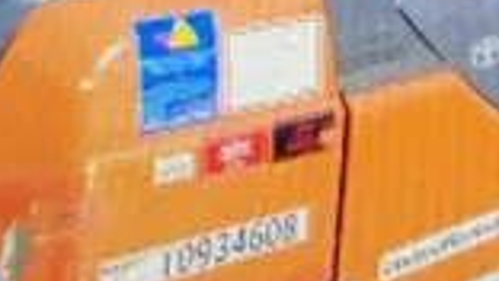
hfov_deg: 20.8
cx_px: 461
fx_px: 1324
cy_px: -251
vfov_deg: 11.2
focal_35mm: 100
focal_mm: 5.1
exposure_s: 1/60
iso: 64
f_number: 1.6
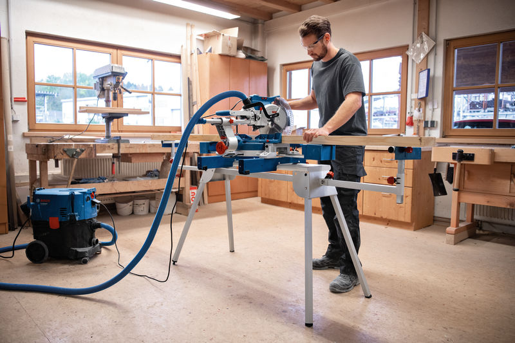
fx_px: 429
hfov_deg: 61.9
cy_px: 172
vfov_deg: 43.6
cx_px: 258
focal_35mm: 30
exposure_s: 1/125
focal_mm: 30
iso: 1000
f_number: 2.8
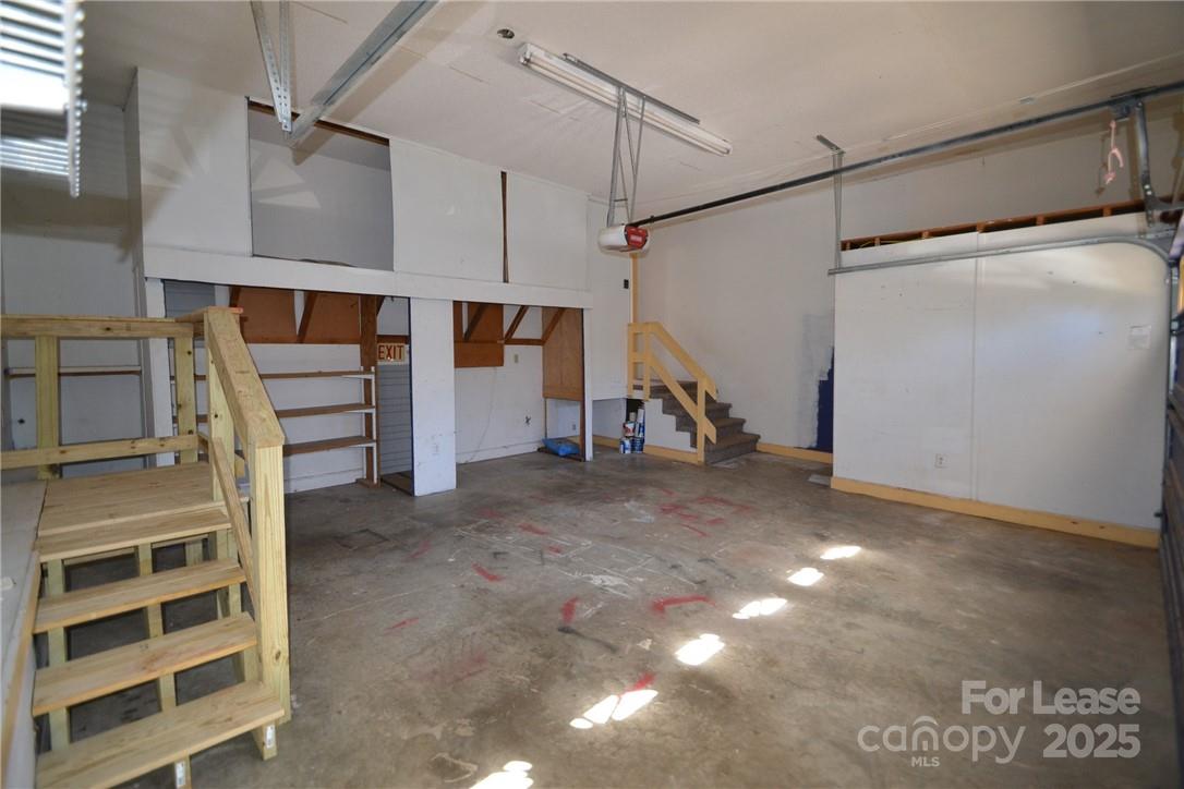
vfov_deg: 77.3
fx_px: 493
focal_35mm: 15
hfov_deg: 100.4
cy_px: 394
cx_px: 592
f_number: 3.5
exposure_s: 1/60
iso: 800
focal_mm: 10
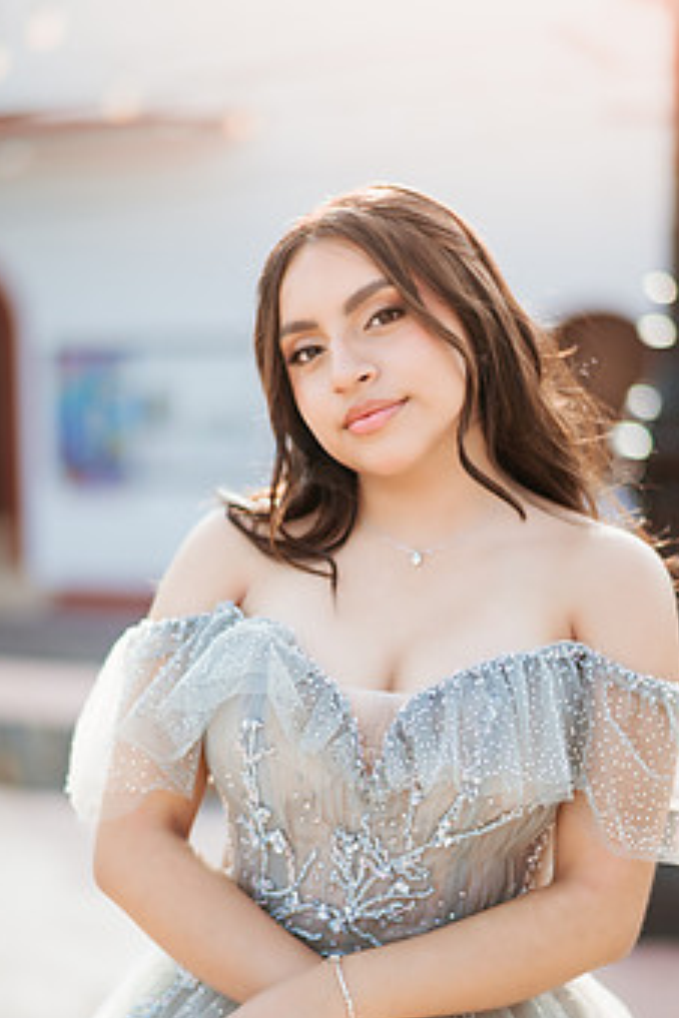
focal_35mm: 77
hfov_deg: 17.7
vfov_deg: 26.2
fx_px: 2178
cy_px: 625
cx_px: 361
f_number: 1.4
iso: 100
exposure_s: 1/2500
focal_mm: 58
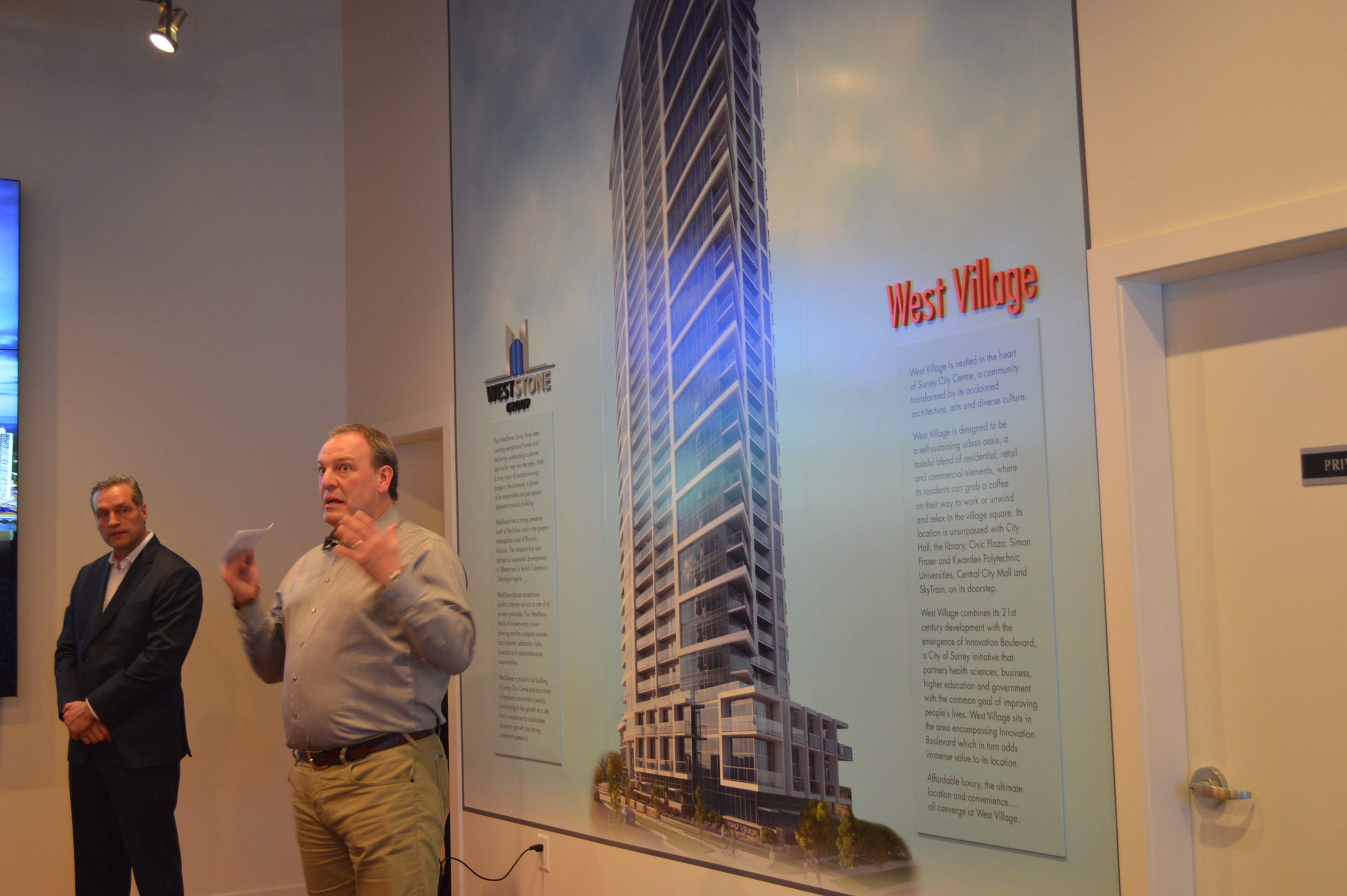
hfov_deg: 46.4
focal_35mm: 42
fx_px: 1570
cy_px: 448
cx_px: 674
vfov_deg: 31.8
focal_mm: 28
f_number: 4.5
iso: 400
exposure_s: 1/20
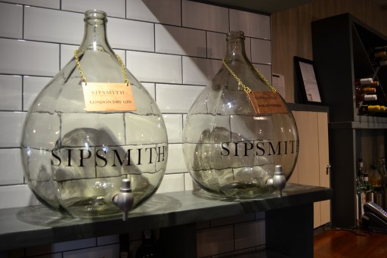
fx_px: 322
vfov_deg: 43.6
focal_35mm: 30
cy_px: 129
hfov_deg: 61.9
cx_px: 194
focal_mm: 20
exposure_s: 1/50
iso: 400
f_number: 3.8
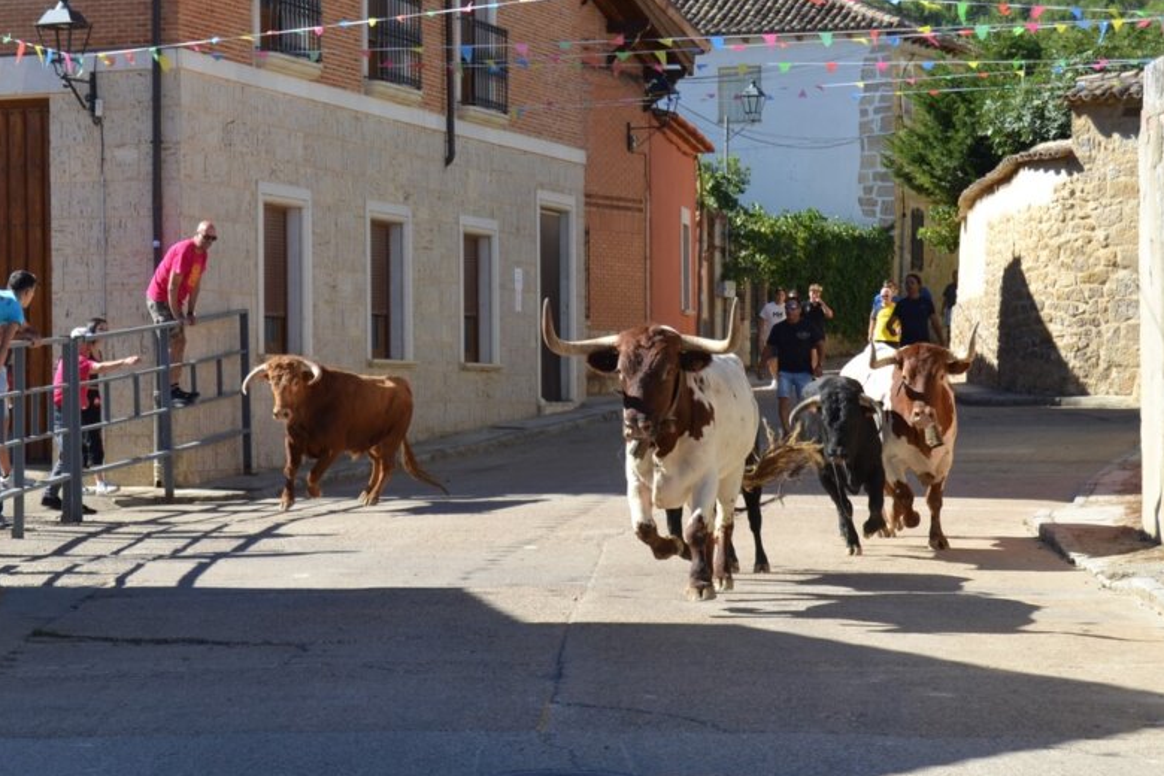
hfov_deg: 16.6
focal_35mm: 123
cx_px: 464
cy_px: 389
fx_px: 3977
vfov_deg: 11.1
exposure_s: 1/200
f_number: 7.1
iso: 100
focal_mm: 50
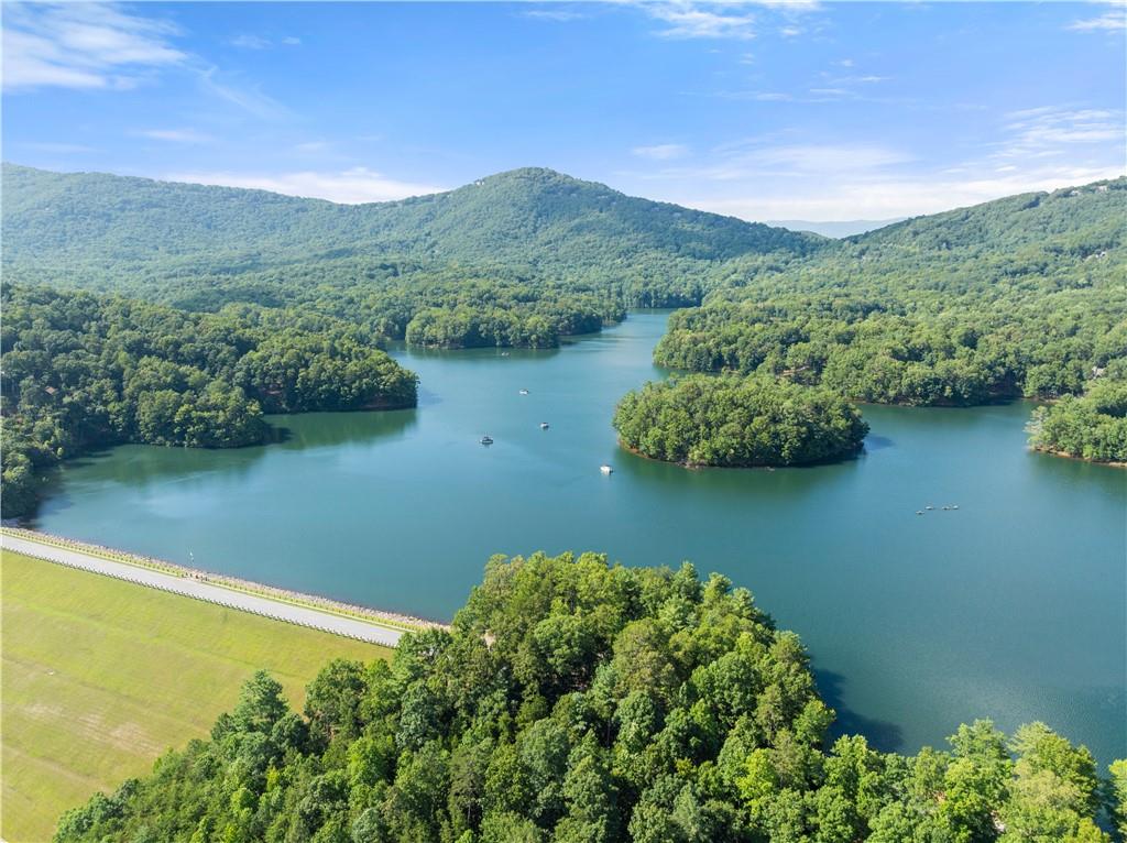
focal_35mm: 24
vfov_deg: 56.7
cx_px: 564
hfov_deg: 71.6
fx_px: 781
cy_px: 422
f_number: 2.8
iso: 130
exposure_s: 1/40
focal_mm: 12.29
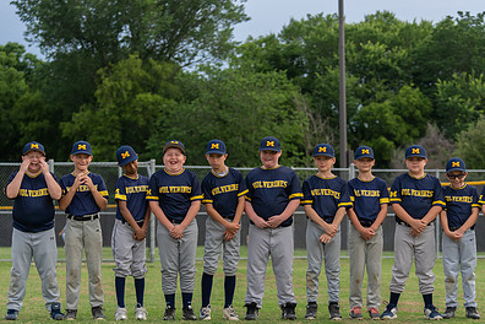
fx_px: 1441
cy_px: 228
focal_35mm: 107
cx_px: 272
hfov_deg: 19.1
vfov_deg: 12.8
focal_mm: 73
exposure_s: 1/320
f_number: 3.2
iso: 200
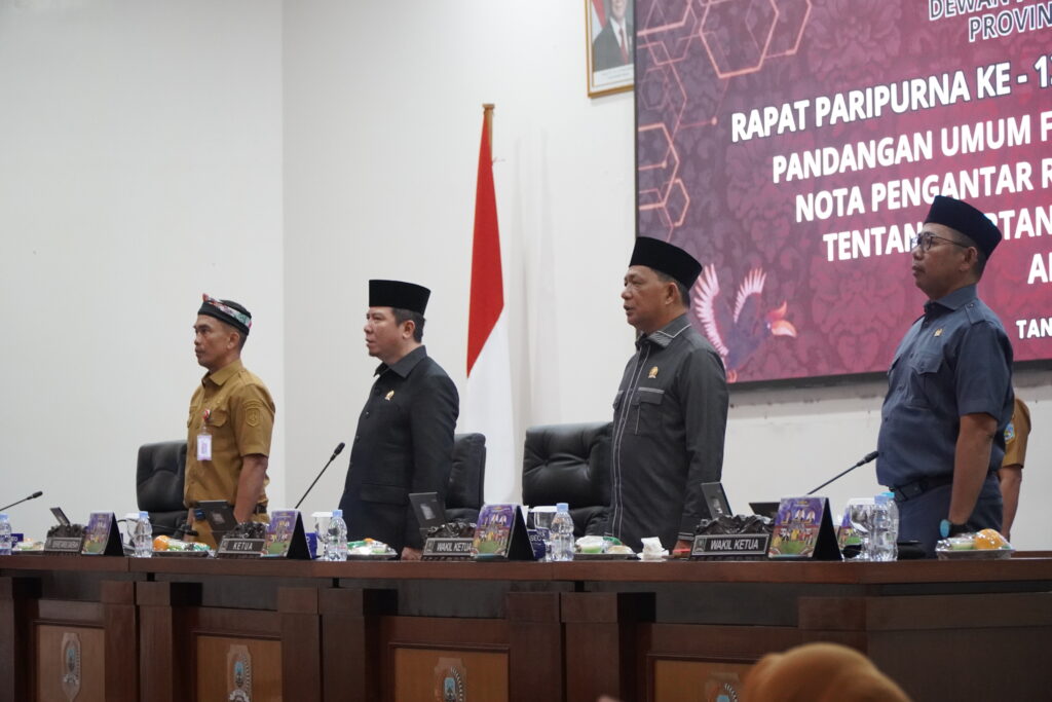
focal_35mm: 122
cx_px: 526
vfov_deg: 11.3
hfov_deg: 16.9
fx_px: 3551
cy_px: 351
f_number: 4
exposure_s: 1/100
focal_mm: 81
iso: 3200
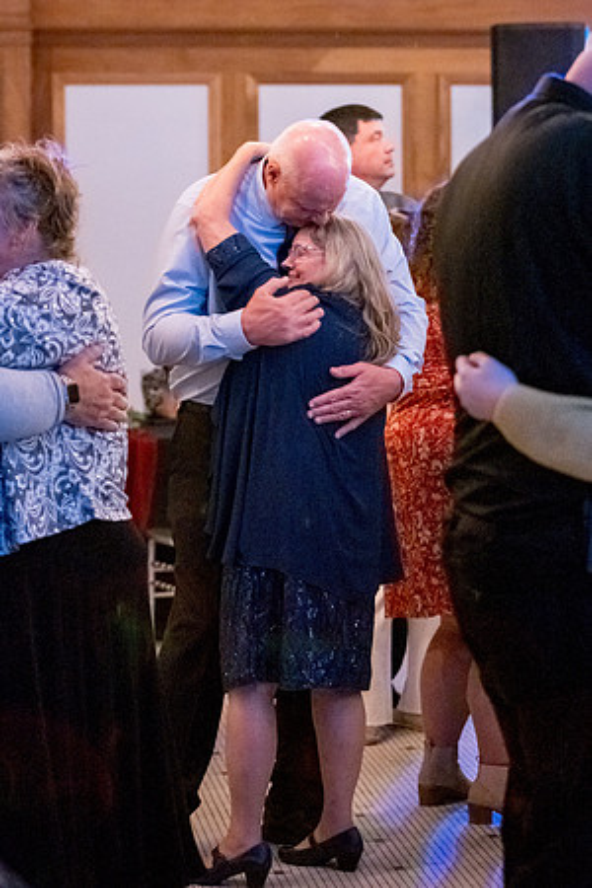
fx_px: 1727
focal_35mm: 70
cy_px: 444
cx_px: 296
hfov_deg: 19.5
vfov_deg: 28.8
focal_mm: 70
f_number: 2.8
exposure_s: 1/80
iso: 6400
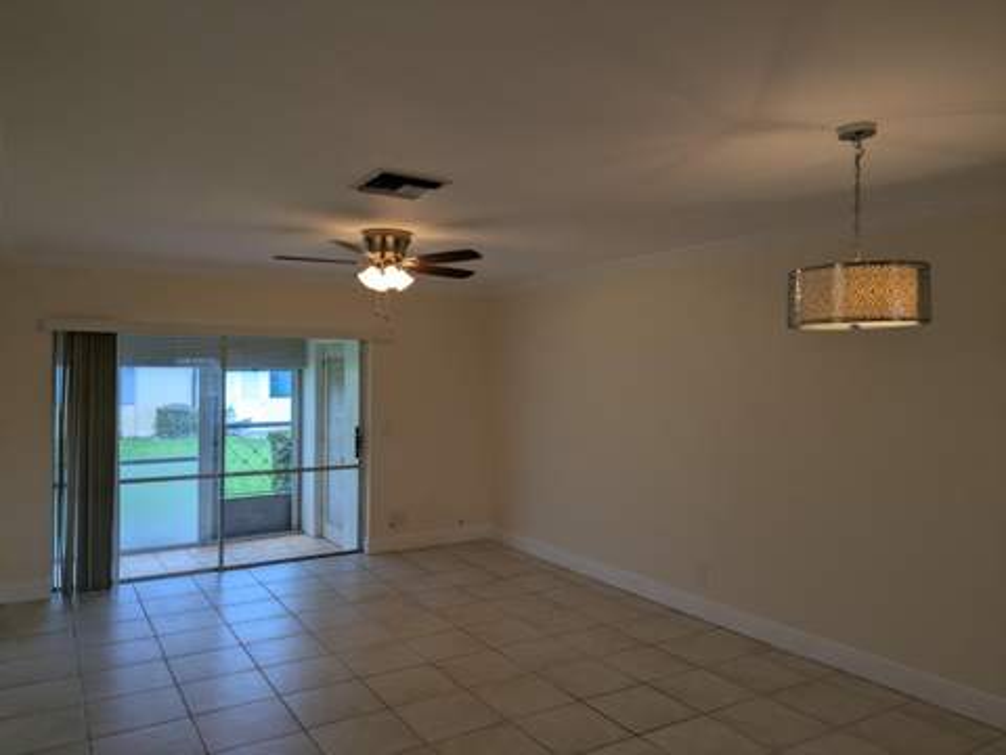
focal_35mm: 25
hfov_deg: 69.4
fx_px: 727
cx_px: 503
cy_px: 378
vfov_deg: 54.9
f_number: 1.89
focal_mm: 5.43
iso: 59
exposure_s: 1/120
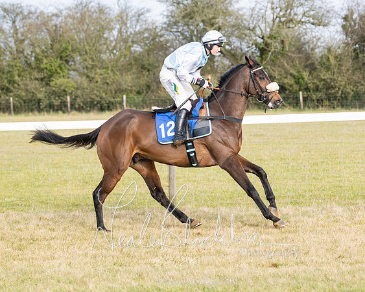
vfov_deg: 7.9
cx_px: 242
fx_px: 2107
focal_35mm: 195
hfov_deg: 9.9
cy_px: 150
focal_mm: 140
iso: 800
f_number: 5
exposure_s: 1/2000
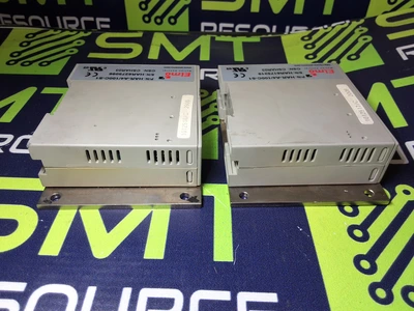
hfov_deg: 63.4
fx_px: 335
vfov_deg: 49.7
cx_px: 207
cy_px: 156
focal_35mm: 28
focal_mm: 2.91
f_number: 1.9
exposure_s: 1/40
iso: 40
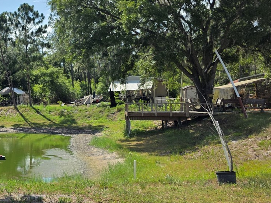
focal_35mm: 50
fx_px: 391
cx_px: 15
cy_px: 95
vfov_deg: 29.1
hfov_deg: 35.4
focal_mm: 6.3
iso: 80
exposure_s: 1/7333
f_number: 1.7
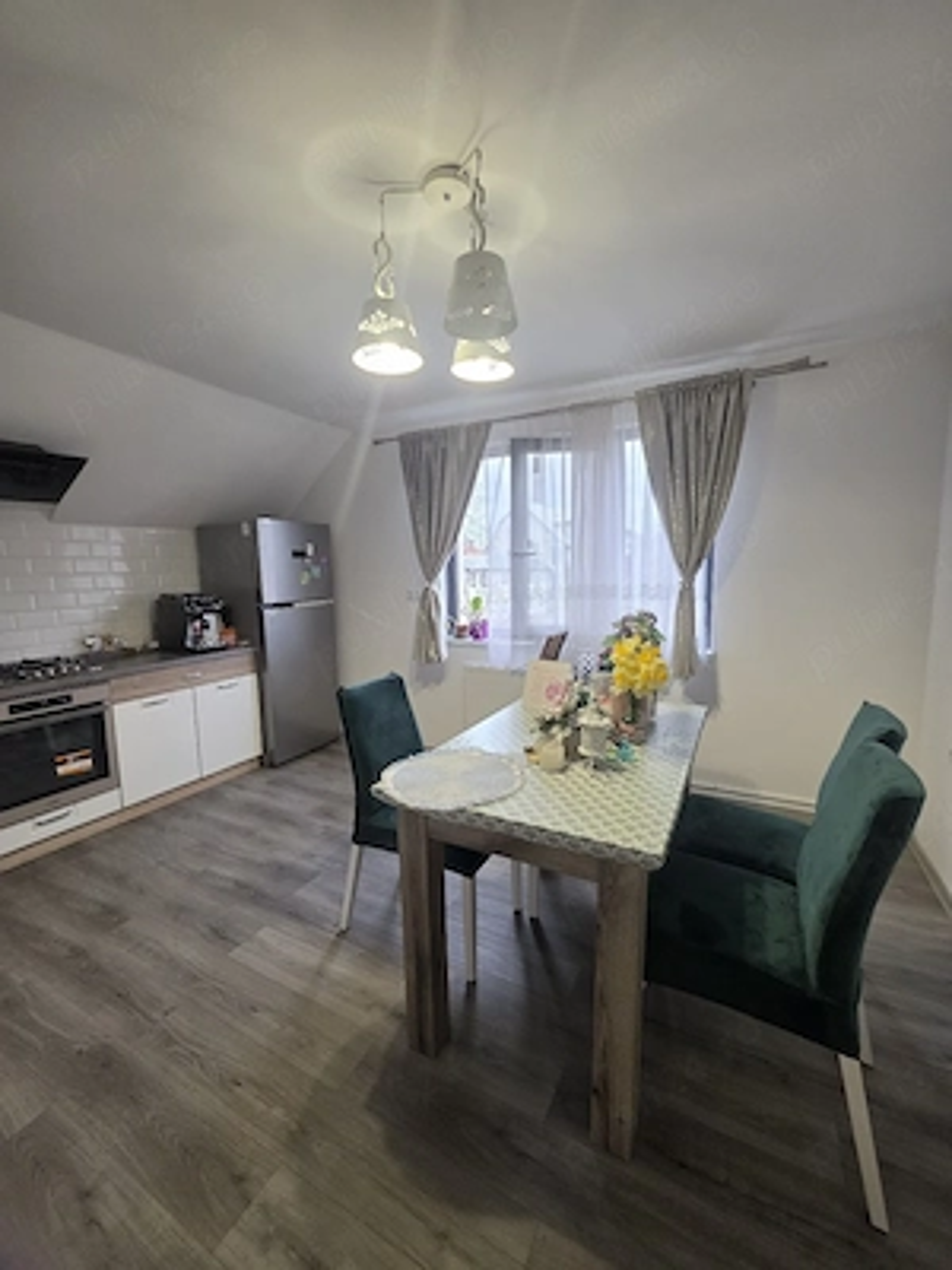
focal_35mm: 13
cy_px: 635
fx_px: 477
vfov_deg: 106.2
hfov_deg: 89.9
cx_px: 476
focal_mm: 2.2
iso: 160
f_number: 1.9
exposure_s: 1/101
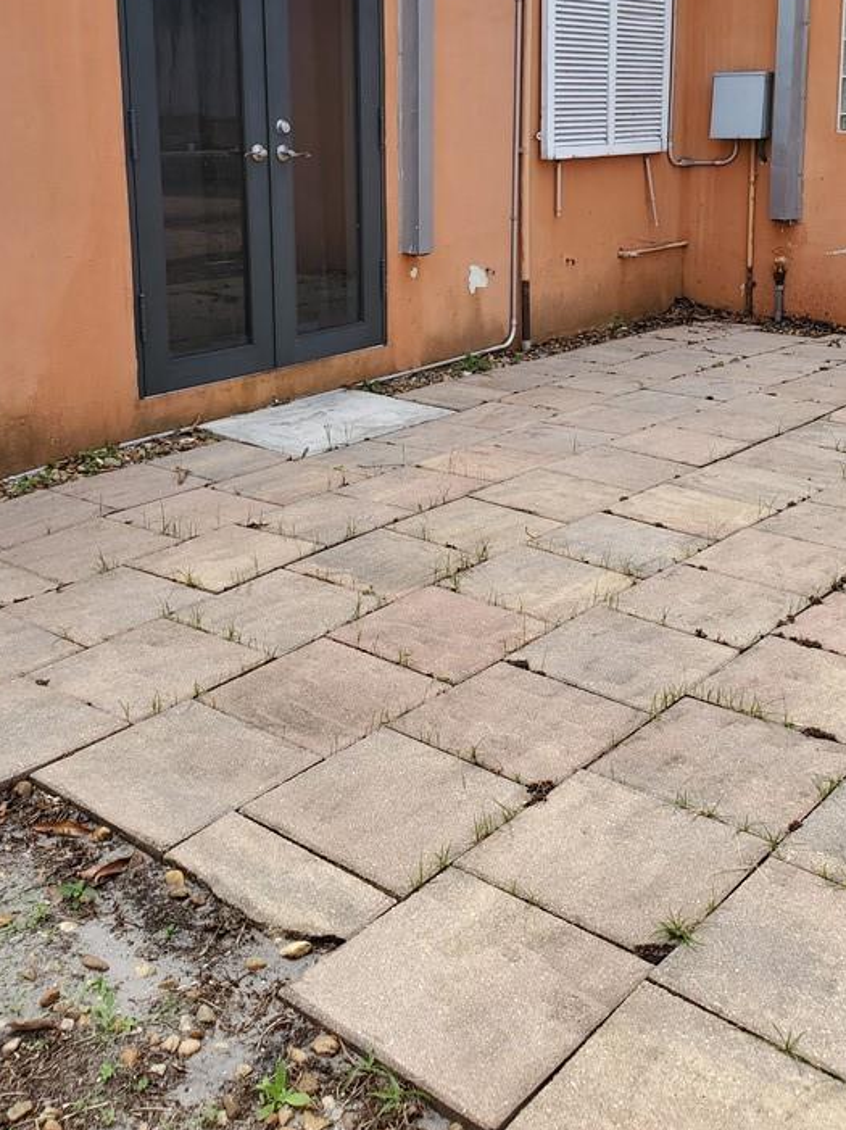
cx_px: 424
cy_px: 310
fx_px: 1239
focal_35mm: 38
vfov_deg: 47.5
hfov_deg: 37.7
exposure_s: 1/382
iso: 50
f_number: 2.4
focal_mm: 4.3
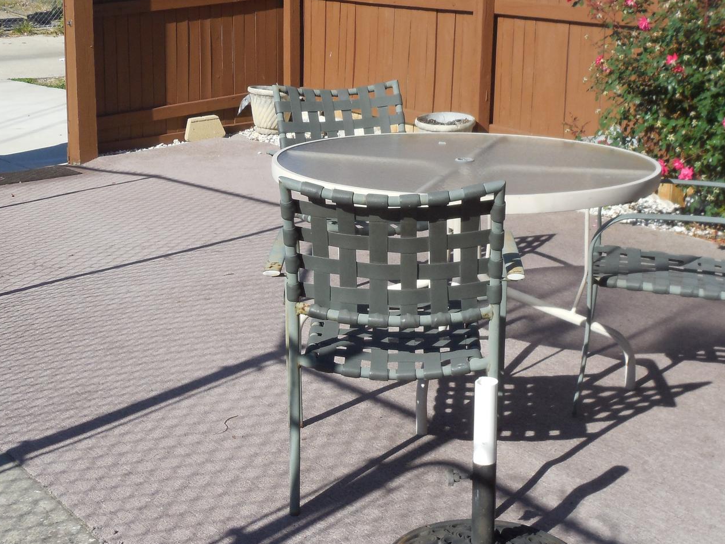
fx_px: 1361
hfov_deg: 29.8
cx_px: 371
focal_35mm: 65
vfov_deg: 22.6
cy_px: 230
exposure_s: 1/1250
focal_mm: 7.1
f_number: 3.6
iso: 125
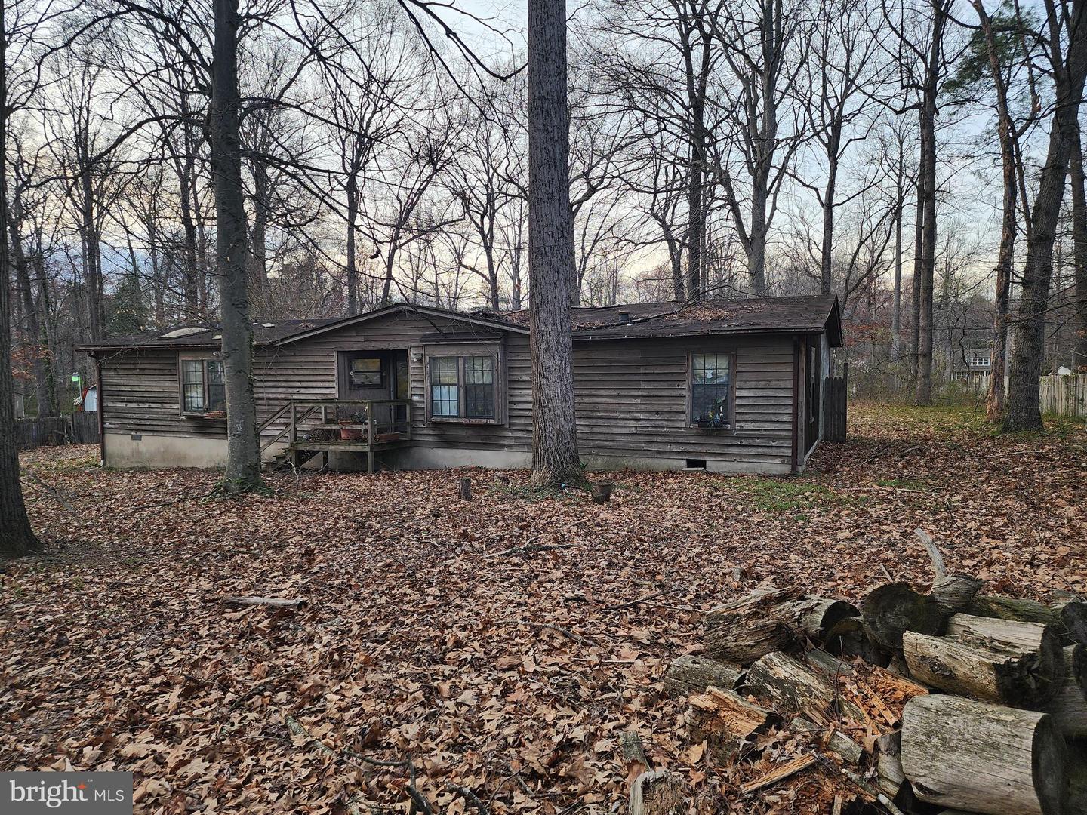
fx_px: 722
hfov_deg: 73.9
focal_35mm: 23
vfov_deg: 58.9
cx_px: 544
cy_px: 408
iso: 80
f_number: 1.8
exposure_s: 1/180
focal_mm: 6.4
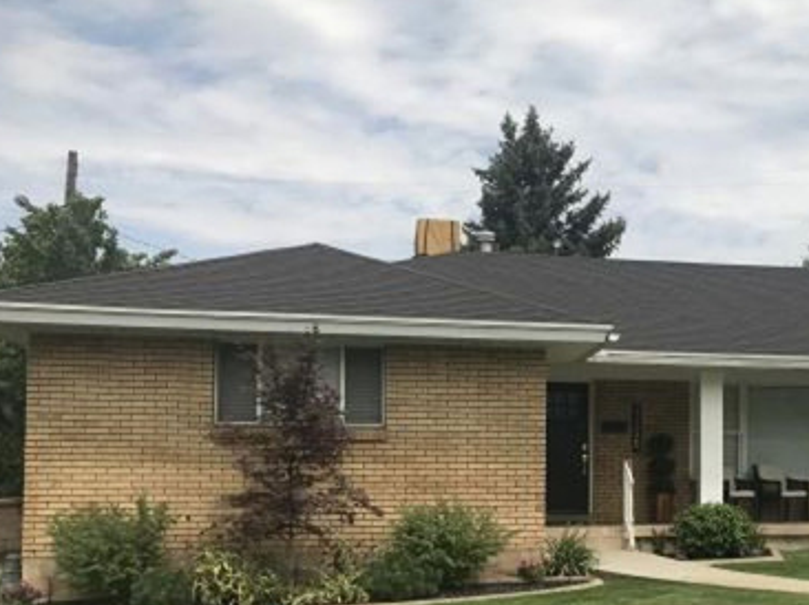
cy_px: 433
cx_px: 692
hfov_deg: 37.0
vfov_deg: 29.3
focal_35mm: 49
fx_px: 1144
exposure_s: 1/3195
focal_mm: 3.99
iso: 20
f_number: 1.8
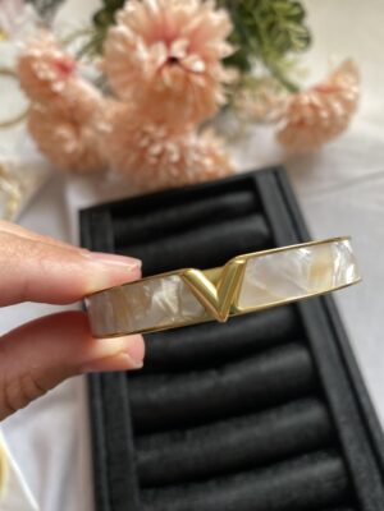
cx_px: 192
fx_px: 370
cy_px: 256
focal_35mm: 25
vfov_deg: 69.4
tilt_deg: -59.6
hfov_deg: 54.9
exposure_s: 1/104
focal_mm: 4.25
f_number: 1.8
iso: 125
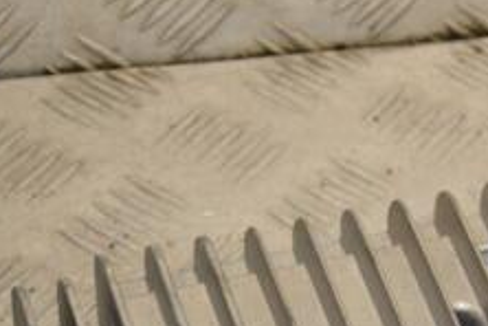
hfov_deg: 9.6
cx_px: 565
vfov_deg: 6.5
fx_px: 2860
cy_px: 427
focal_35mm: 211
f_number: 5.6
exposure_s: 1/200
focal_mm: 52
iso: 800
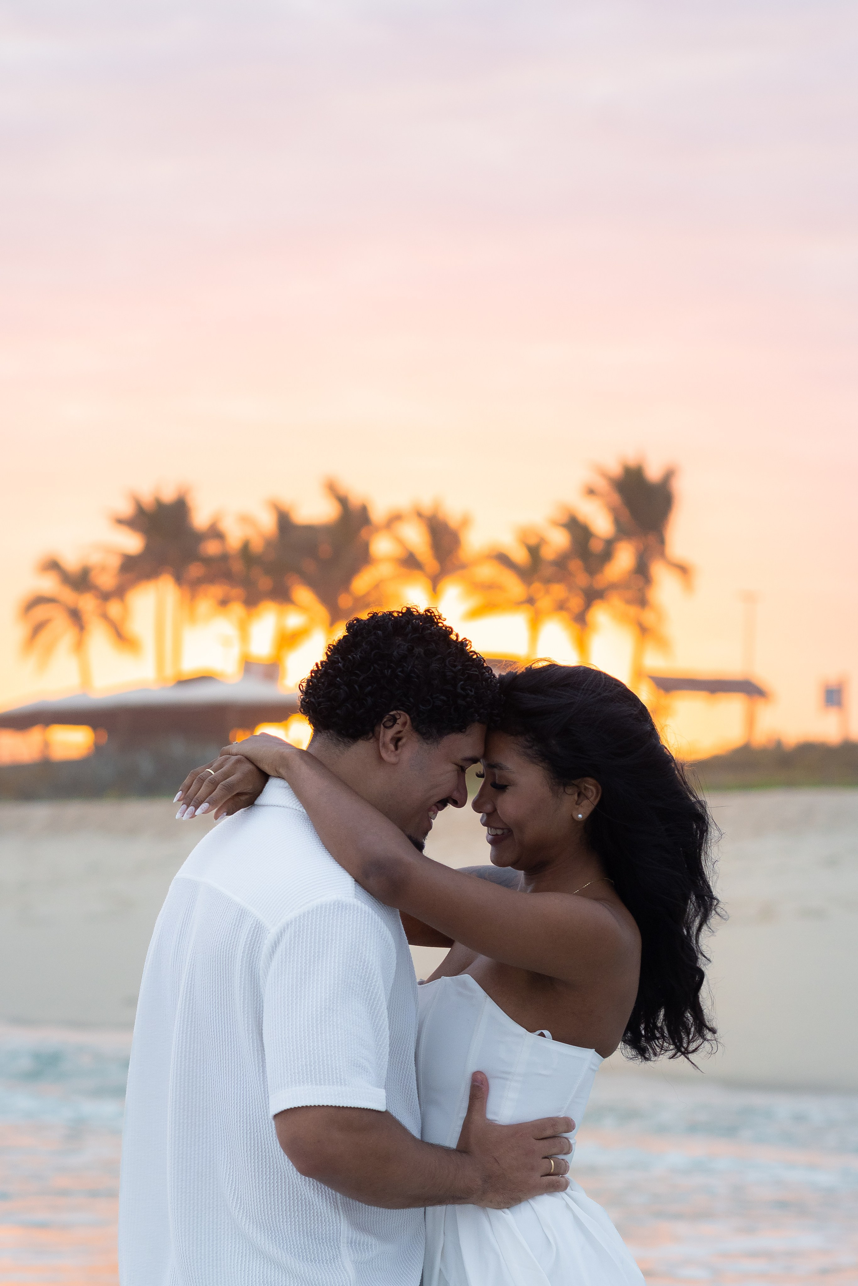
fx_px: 4558
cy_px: 643
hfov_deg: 10.8
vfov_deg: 16.1
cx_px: 429
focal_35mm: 128
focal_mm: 85
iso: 500
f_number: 4.5
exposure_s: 1/160
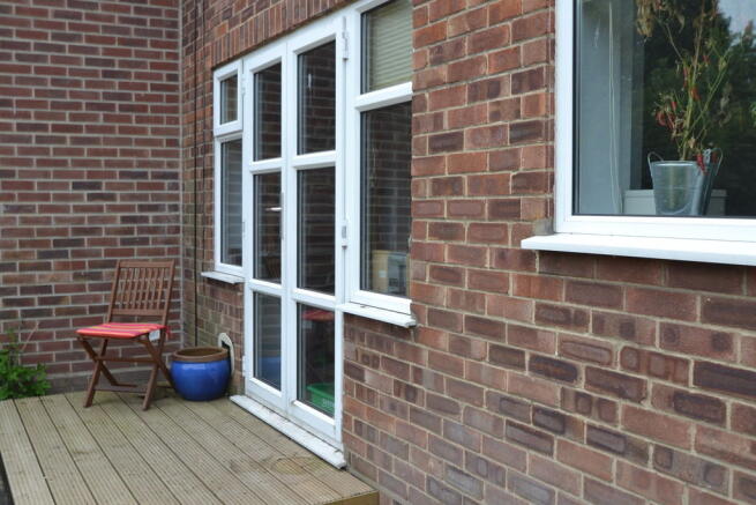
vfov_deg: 36.9
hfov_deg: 53.1
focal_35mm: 36
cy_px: 252
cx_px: 378
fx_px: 756
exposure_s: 1/160
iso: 100
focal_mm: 24
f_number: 6.3
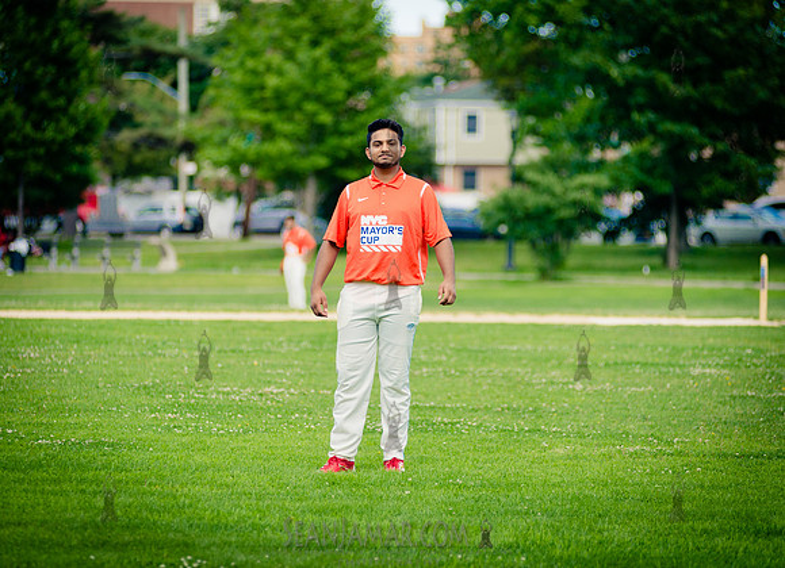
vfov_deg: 8.1
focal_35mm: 180
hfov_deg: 11.1
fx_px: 4029
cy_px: 256
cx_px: 365
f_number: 2.8
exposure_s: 1/2000
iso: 200
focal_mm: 155
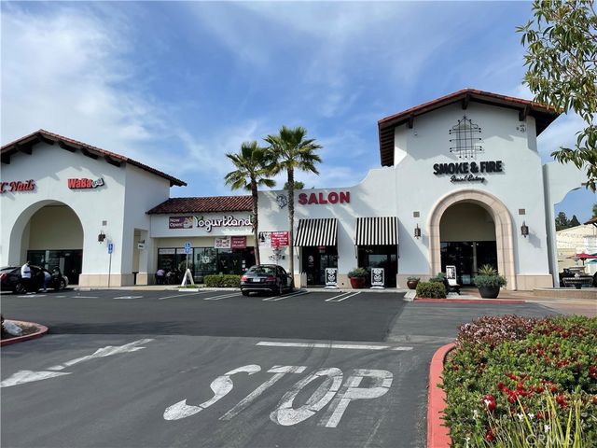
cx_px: 298
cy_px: 224
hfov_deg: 67.3
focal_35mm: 26
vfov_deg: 53.1
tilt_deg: +7.5
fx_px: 448
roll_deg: +0.5
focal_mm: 4.2
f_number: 1.6
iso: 32
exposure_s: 1/3610
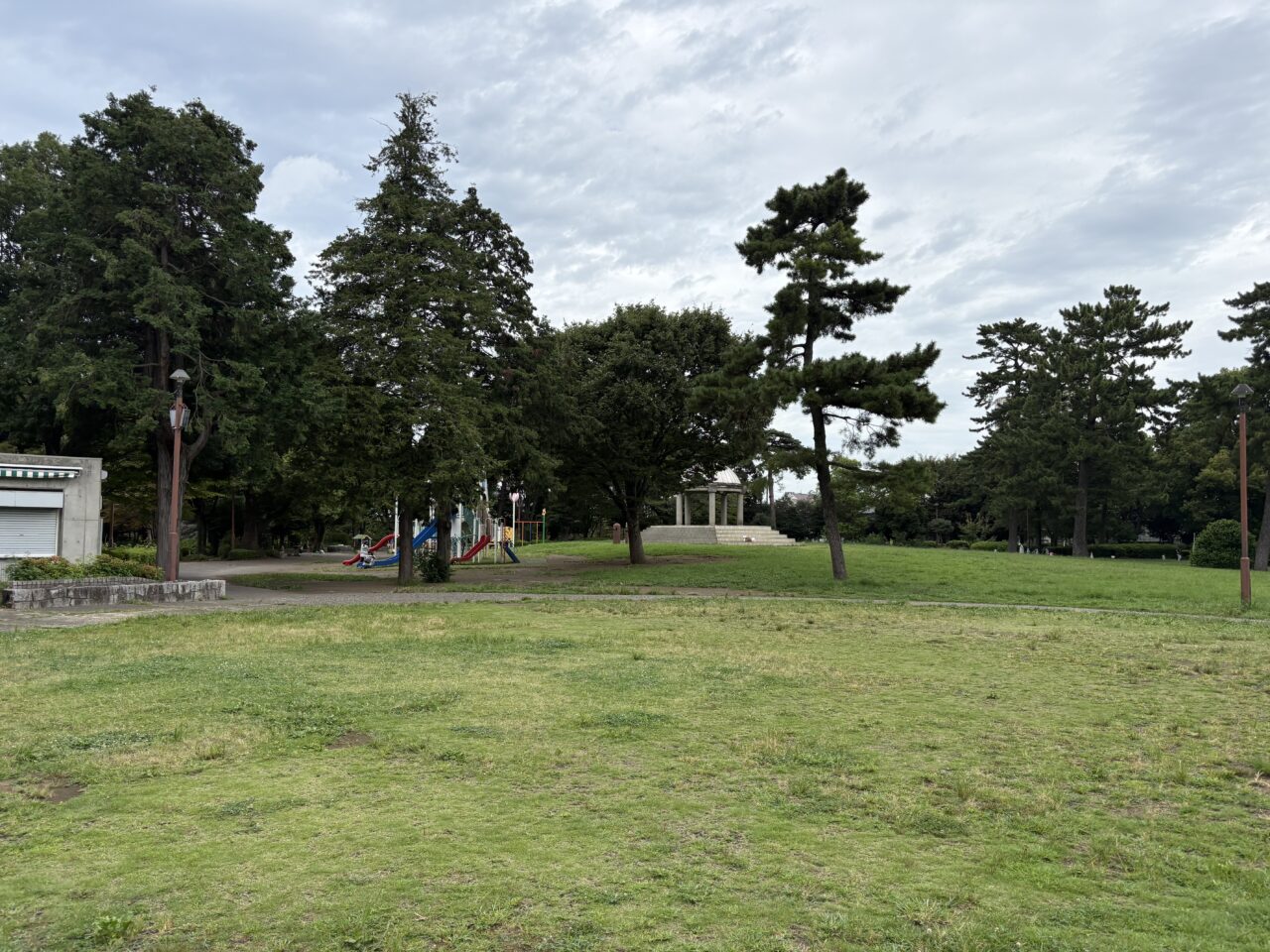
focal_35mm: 26
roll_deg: -0.2
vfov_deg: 53.1
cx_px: 635
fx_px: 954
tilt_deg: +2.4
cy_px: 476
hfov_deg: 67.3
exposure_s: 1/3448
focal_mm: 5.96
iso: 50
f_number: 1.6
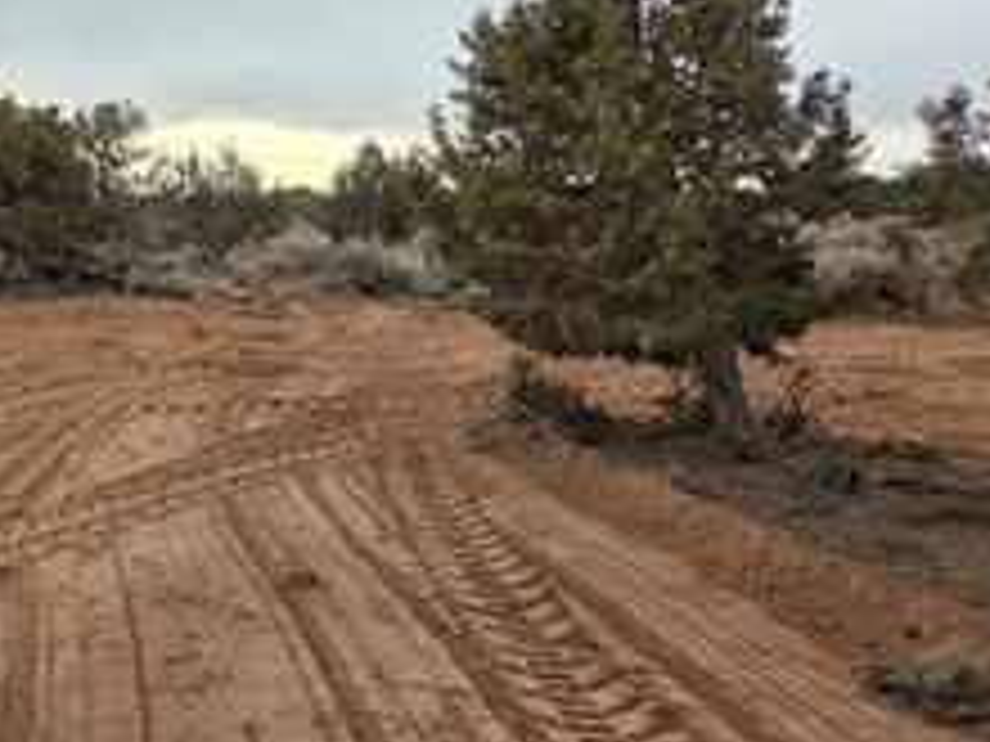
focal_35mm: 45
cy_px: 214
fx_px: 1287
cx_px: 56
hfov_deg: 38.5
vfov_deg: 31.8
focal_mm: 6.3
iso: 25
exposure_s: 1/359
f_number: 1.7
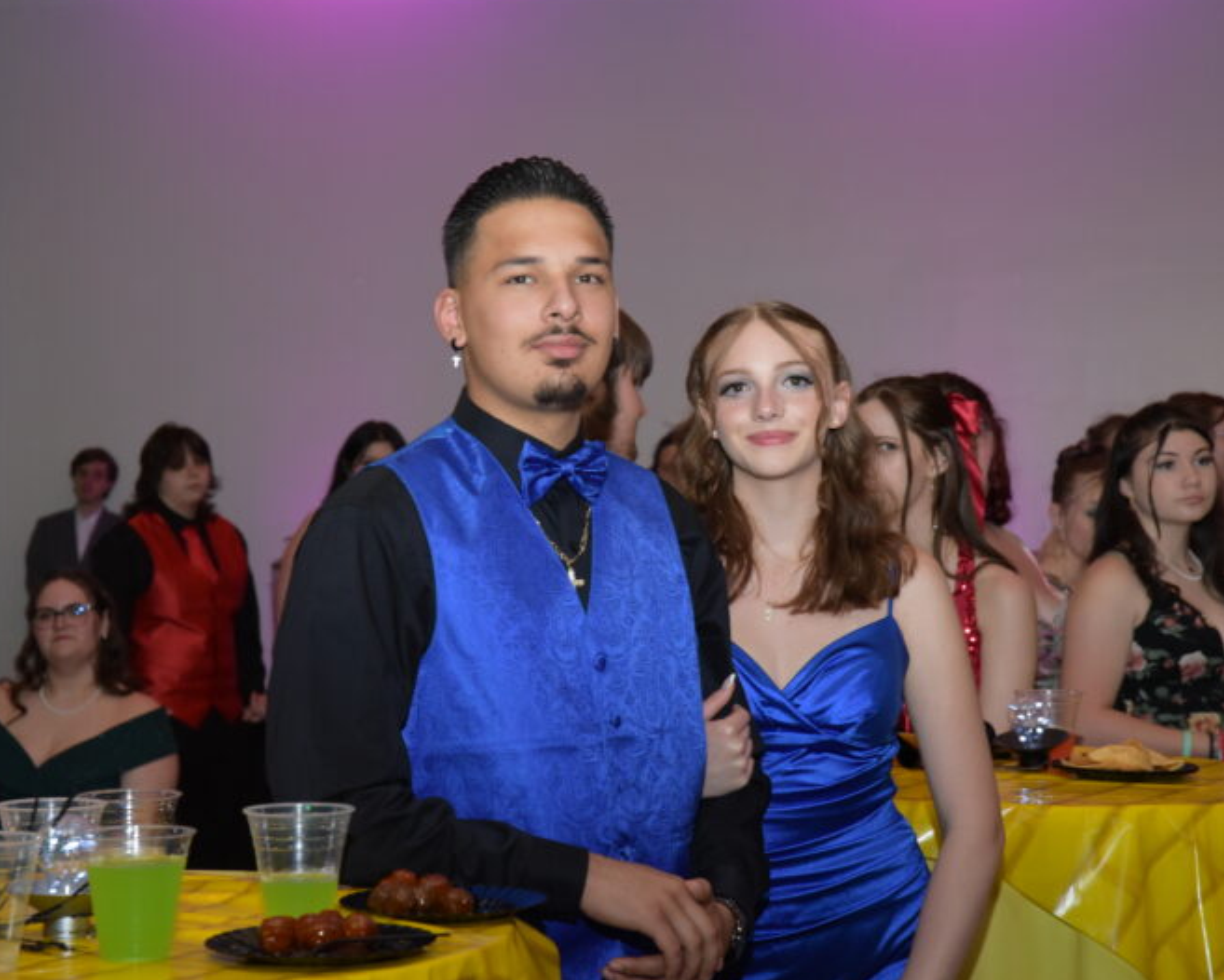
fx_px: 2899
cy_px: 486
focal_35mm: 80
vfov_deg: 19.2
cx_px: 516
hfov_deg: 23.8
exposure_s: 1/160
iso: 2500
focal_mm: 70
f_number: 7.1
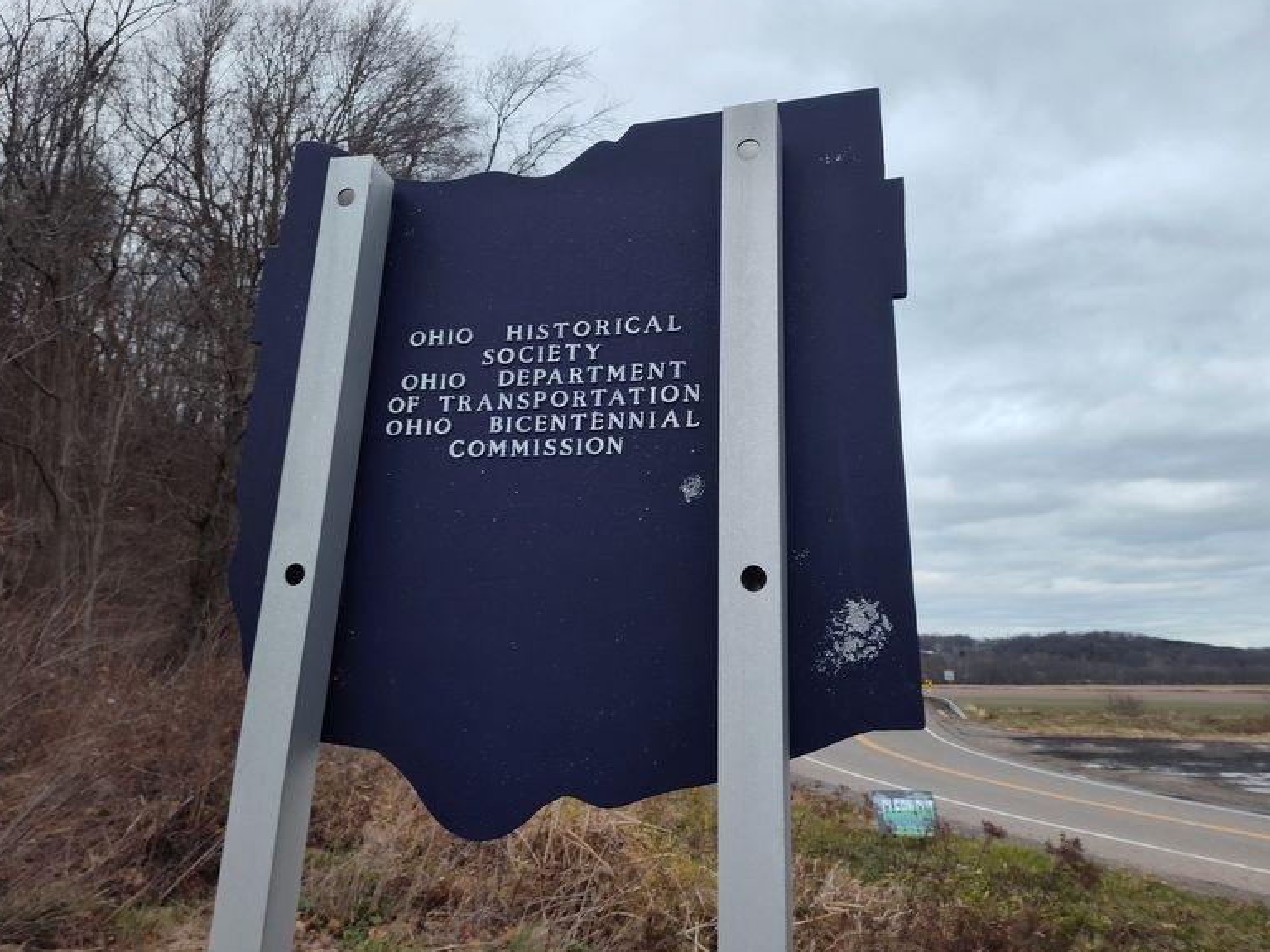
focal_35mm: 24
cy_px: 475
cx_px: 613
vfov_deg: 56.8
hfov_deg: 71.6
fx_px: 880
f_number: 1.8
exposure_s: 1/120
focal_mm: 5.56
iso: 140
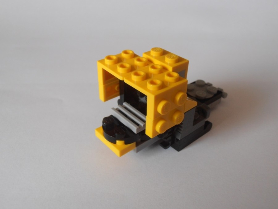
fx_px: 297
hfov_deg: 50.1
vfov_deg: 38.7
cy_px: 104
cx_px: 139
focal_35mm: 37
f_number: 3.9
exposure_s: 1/30
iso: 125
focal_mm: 6.61
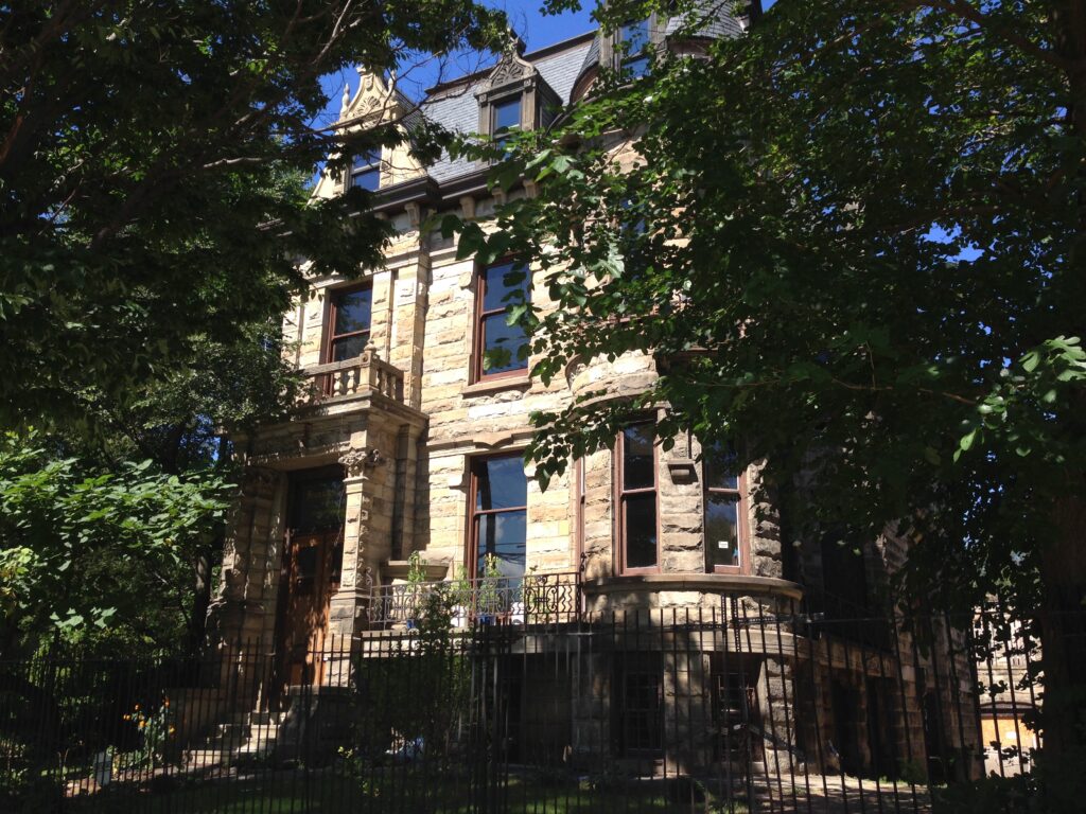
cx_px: 543
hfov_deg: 55.4
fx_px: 1035
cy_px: 407
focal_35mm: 33
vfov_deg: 42.9
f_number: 2.4
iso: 50
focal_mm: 4.12
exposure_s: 1/775
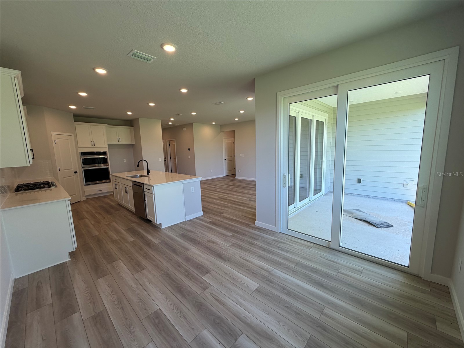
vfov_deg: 85.7
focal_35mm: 14
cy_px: 174
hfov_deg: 102.1
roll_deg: +2.8
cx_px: 232
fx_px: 188
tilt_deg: -6.1
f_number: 2.2
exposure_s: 1/120
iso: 64
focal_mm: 2.22
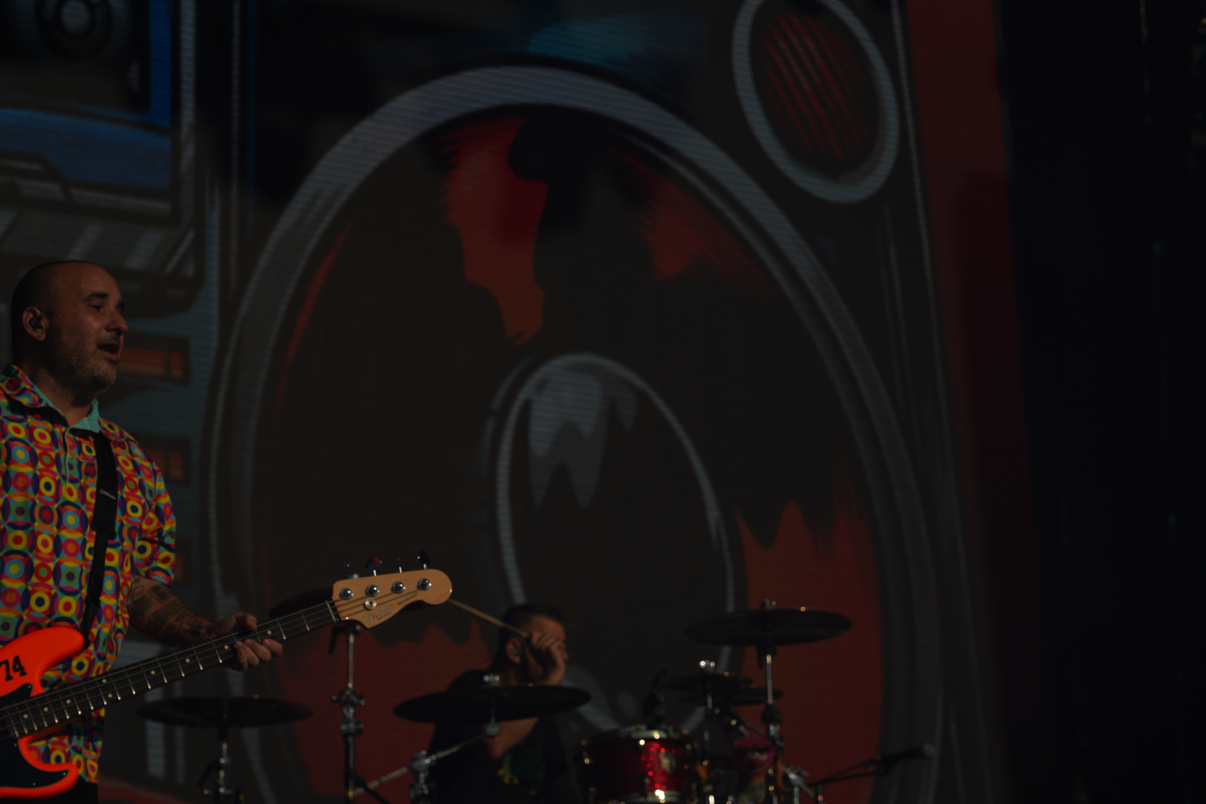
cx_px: 603
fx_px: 3517
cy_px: 402
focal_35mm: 105
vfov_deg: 13.0
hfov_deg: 19.5
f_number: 8
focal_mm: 105
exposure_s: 1/1600
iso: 100
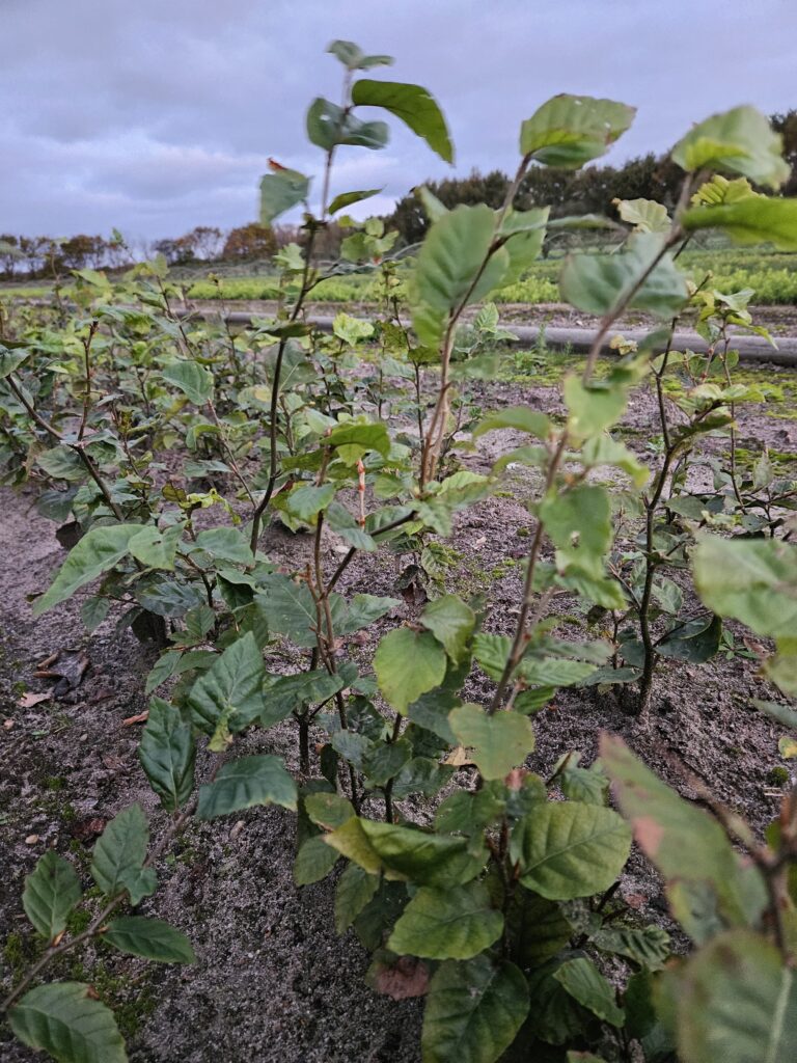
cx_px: 398
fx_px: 706
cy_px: 532
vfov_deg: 73.9
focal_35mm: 23
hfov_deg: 58.9
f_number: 1.8
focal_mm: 5.4
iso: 640
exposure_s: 1/25
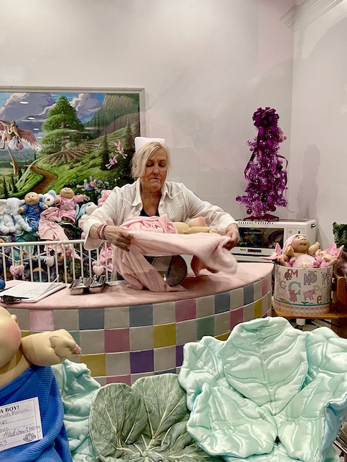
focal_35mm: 31
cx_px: 144
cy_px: 274
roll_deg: +2.3
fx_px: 414
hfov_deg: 45.3
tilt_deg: -9.8
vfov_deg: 57.9
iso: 250
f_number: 1.6
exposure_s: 1/60
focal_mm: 5.1
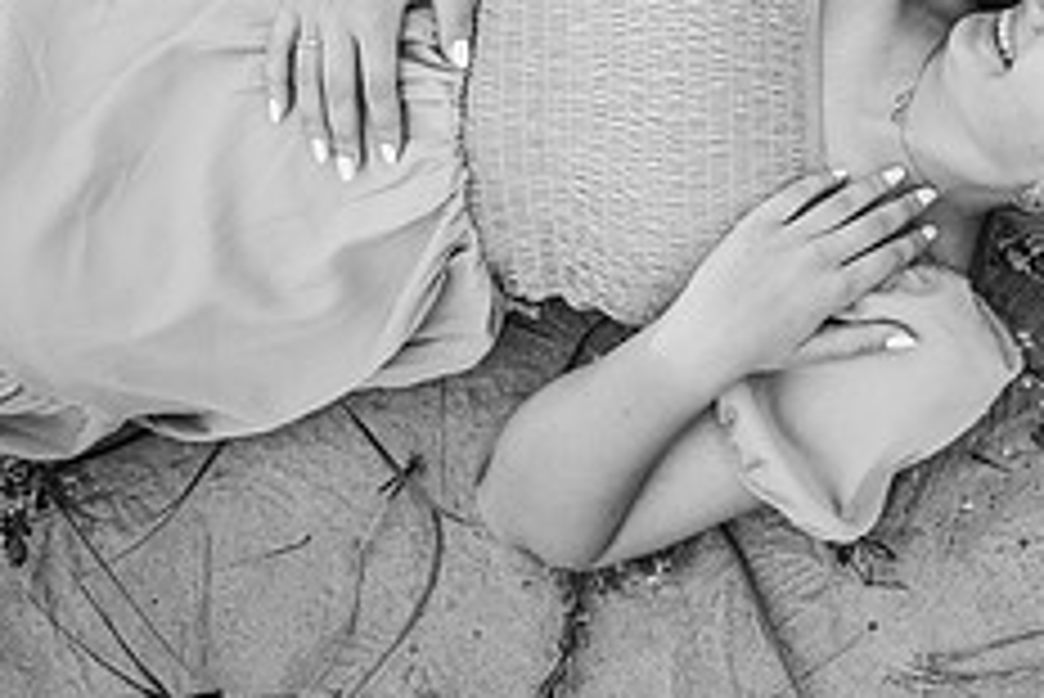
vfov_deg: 21.7
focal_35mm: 60
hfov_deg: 30.7
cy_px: -29
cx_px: 1071
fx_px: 1741
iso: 320
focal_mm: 24
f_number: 2.8
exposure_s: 1/1000
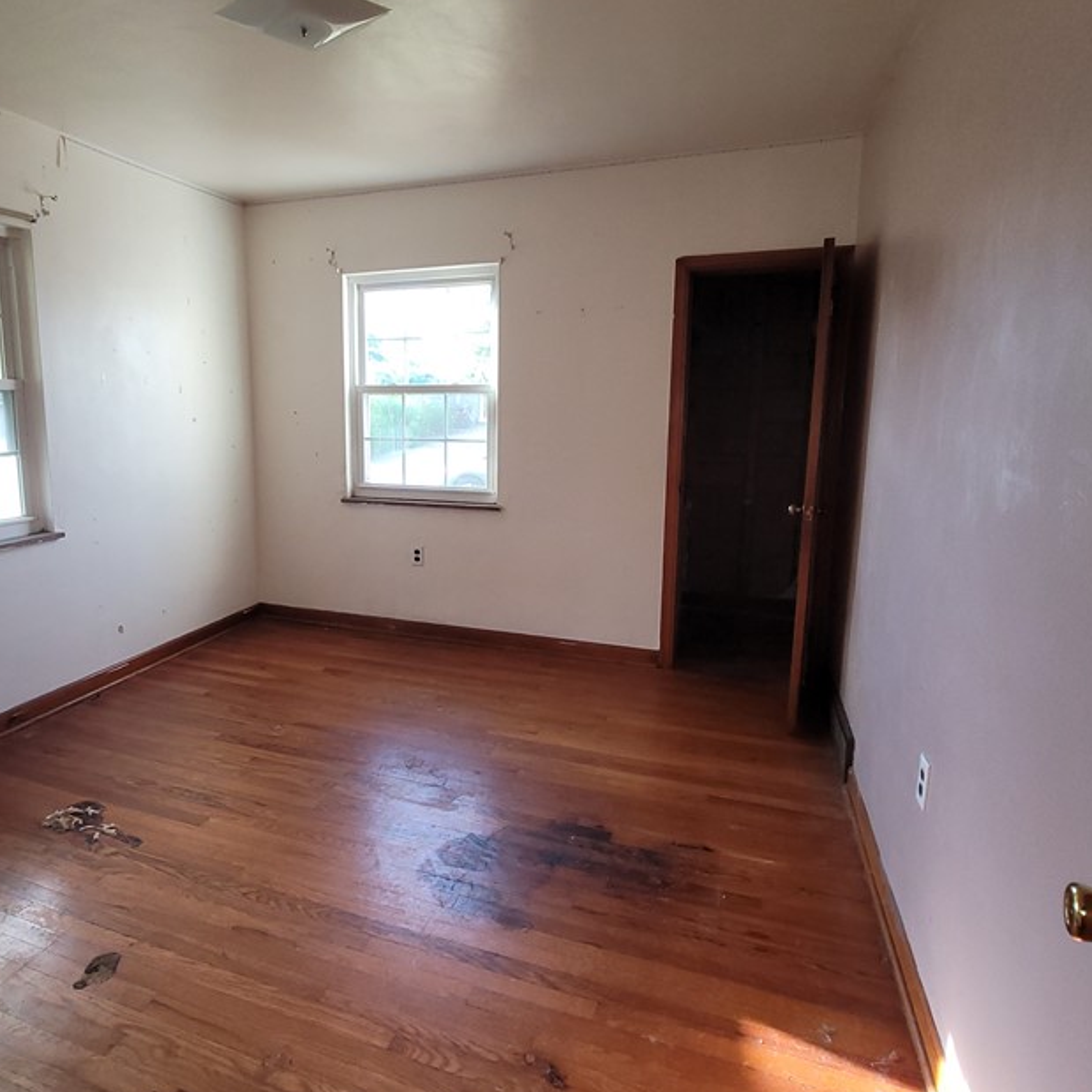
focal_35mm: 19
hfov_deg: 77.0
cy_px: 520
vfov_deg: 77.6
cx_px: 452
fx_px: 678
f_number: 2.2
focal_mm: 2.2
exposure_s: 1/60
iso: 125
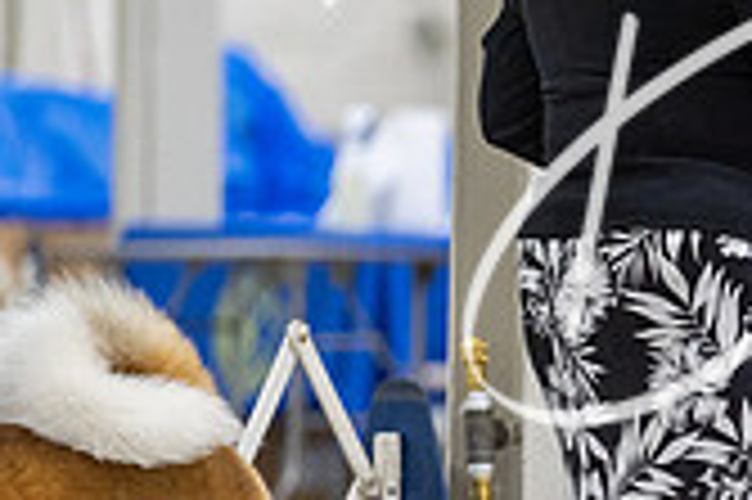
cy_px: 507
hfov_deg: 3.6
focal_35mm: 564
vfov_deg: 2.4
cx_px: 1117
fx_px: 11770
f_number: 2.8
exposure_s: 1/200
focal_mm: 162
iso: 2500
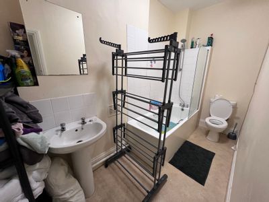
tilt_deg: -15.5
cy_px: 101
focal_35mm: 13
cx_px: 134
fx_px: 101
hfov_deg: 106.2
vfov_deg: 89.9
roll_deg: +0.1
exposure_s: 1/50
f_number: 1.8
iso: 200
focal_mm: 1.57
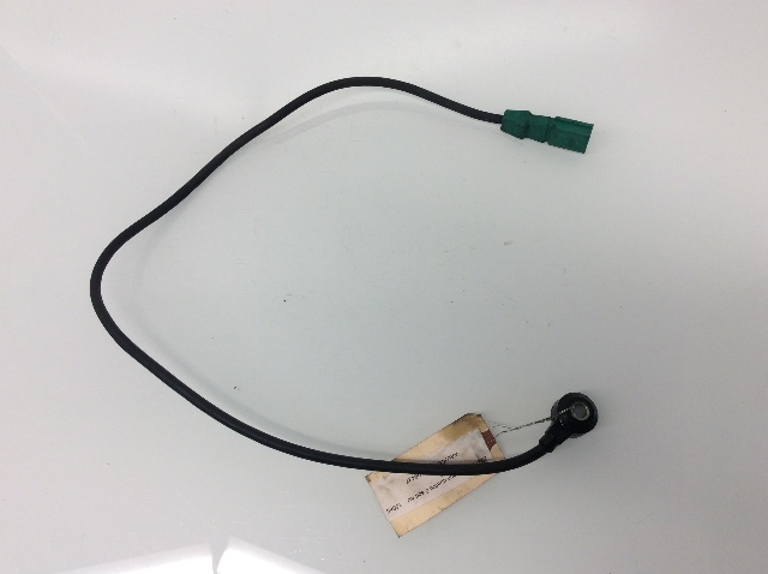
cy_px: 287
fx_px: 709
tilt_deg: -75.3
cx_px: 384
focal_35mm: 32
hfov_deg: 56.9
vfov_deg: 44.1
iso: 32
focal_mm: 3.3
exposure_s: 1/60
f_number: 2.4
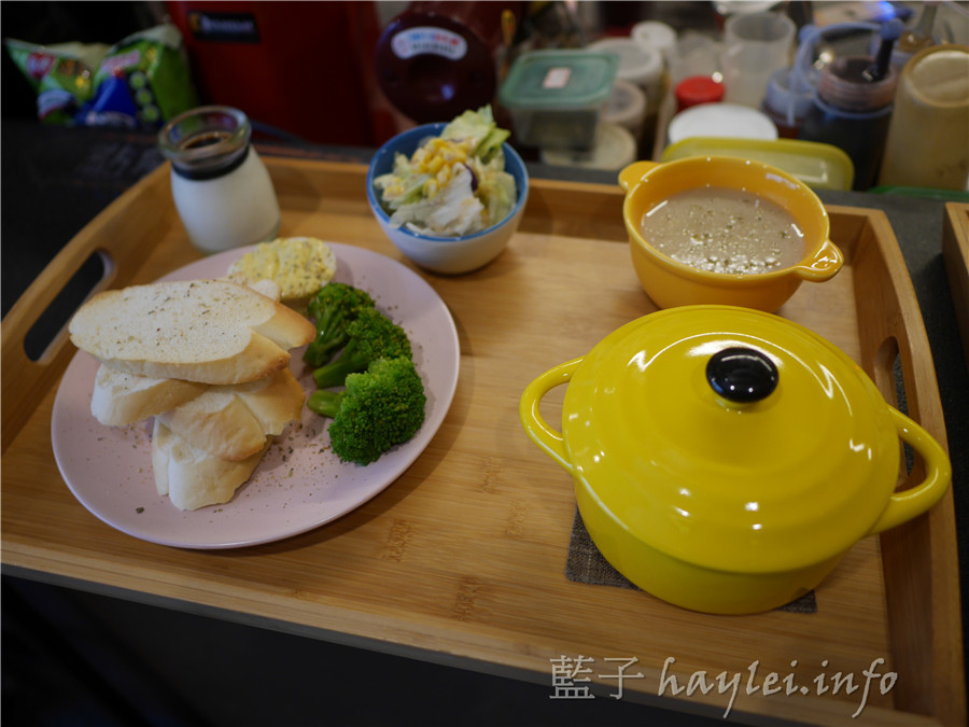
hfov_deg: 60.0
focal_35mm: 30
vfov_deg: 46.8
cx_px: 484
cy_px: 364
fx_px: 840
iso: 250
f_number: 1.8
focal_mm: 15
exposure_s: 1/60
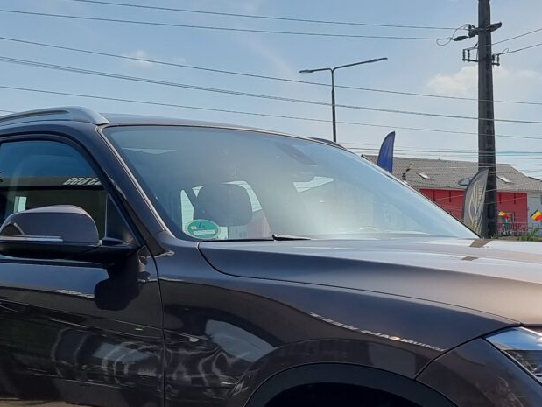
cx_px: 388
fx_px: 971
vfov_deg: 23.5
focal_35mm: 62
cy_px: 301
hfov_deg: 30.8
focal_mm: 6.7
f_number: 1.8
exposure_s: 1/1152
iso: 50
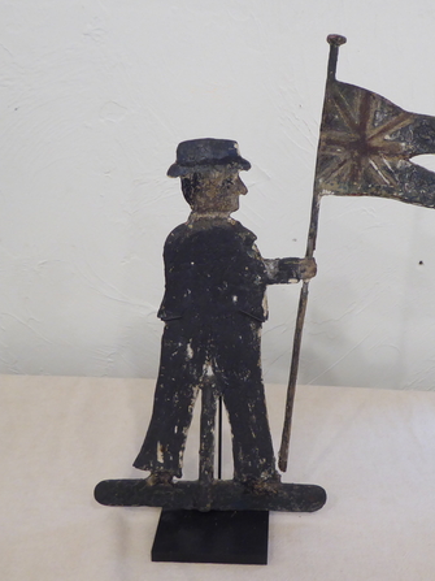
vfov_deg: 43.9
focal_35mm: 43
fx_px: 721
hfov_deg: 33.4
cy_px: 290
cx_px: 282
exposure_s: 1/20
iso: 400
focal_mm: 5.4
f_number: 3.5
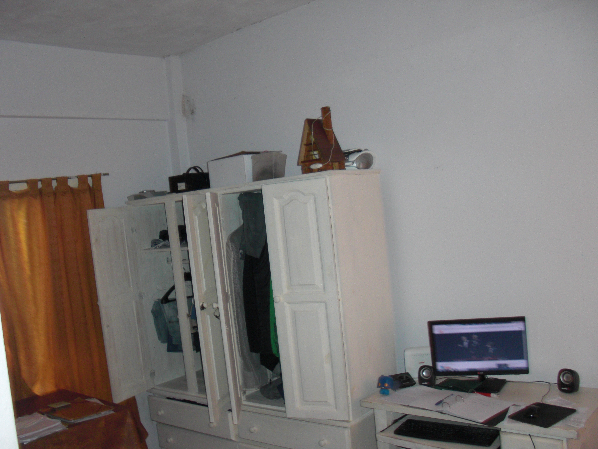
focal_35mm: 36
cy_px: 224
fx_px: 622
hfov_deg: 51.4
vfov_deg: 39.7
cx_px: 299
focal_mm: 6.3
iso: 200
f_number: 2.8
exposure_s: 1/60
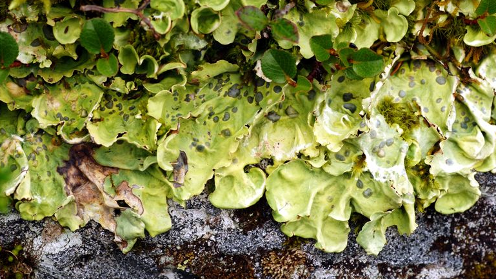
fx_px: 1289
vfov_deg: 12.4
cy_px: 118
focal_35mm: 98
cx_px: 243
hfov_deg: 21.8
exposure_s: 1/50
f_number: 11
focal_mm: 90
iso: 500
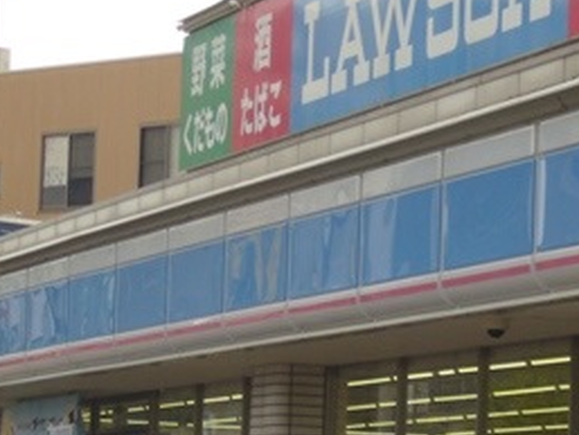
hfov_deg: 9.2
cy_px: 291
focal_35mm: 214
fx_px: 3581
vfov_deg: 6.9
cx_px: 385
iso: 80
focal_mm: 14.3
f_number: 4.5
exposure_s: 1/200
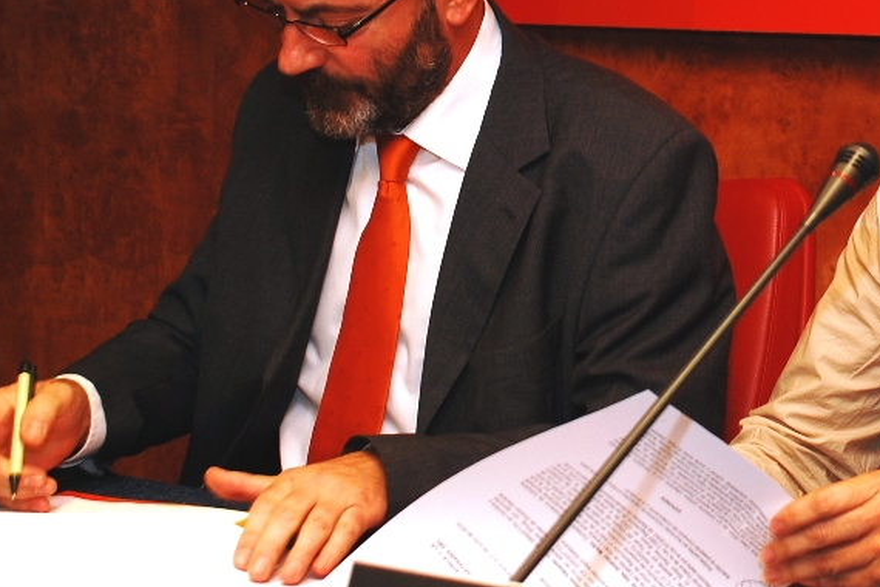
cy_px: 151
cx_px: 762
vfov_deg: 13.6
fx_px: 2444
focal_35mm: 100
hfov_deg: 20.1
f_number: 5
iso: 200
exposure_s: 1/60
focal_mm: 28
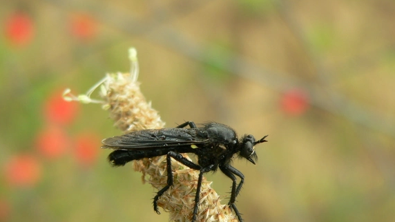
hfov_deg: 23.9
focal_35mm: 89
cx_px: 194
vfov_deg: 13.6
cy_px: 155
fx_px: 932
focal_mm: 12.1
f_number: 2.8
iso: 80
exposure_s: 1/80
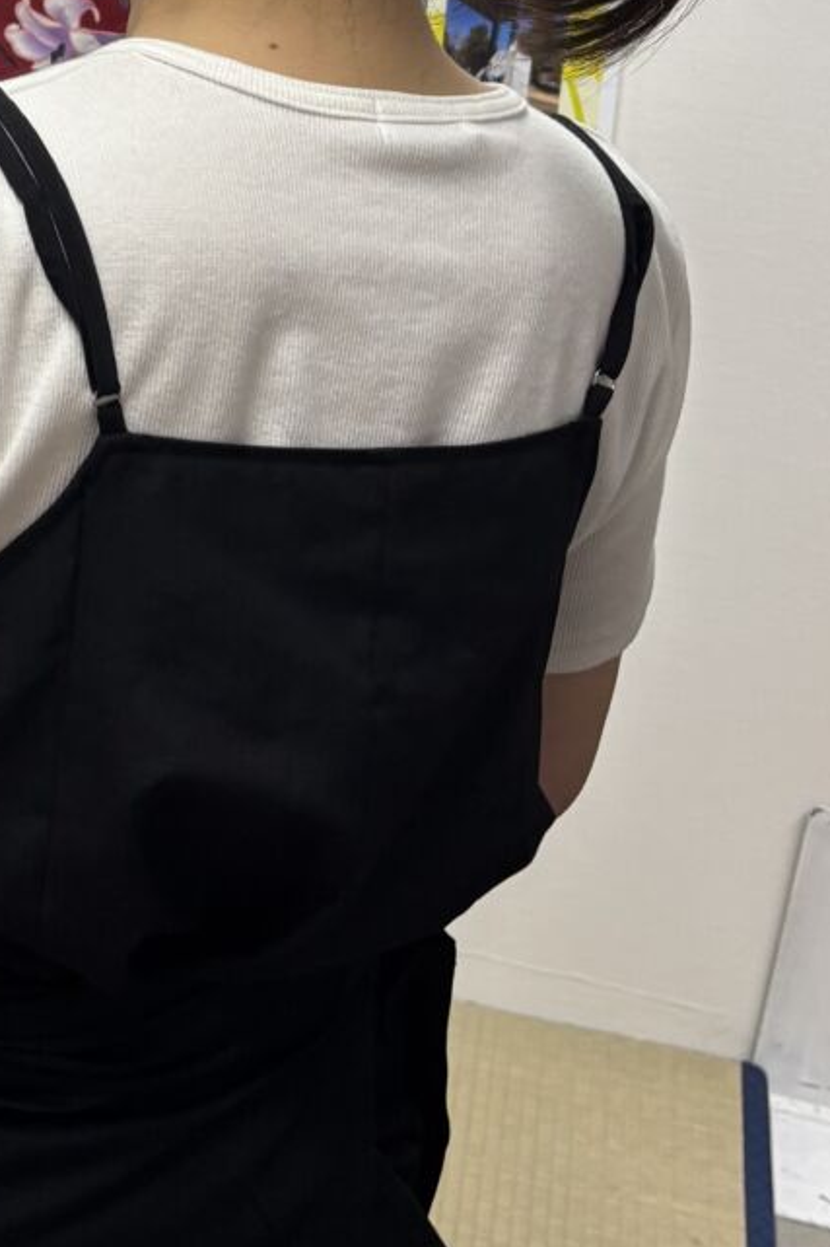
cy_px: -58
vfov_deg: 23.8
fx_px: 2803
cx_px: -432
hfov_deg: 15.5
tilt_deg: -12.7
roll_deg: -3.2
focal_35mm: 81
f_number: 1.6
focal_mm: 5.96
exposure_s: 1/50
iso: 80
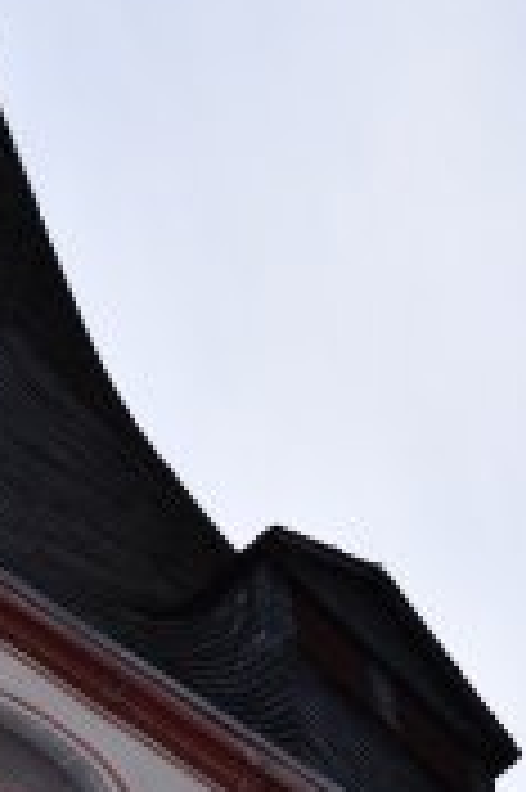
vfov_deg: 7.6
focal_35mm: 272
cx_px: -157
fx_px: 5973
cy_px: 176
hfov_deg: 5.0
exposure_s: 1/500
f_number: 11
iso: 200
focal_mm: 52
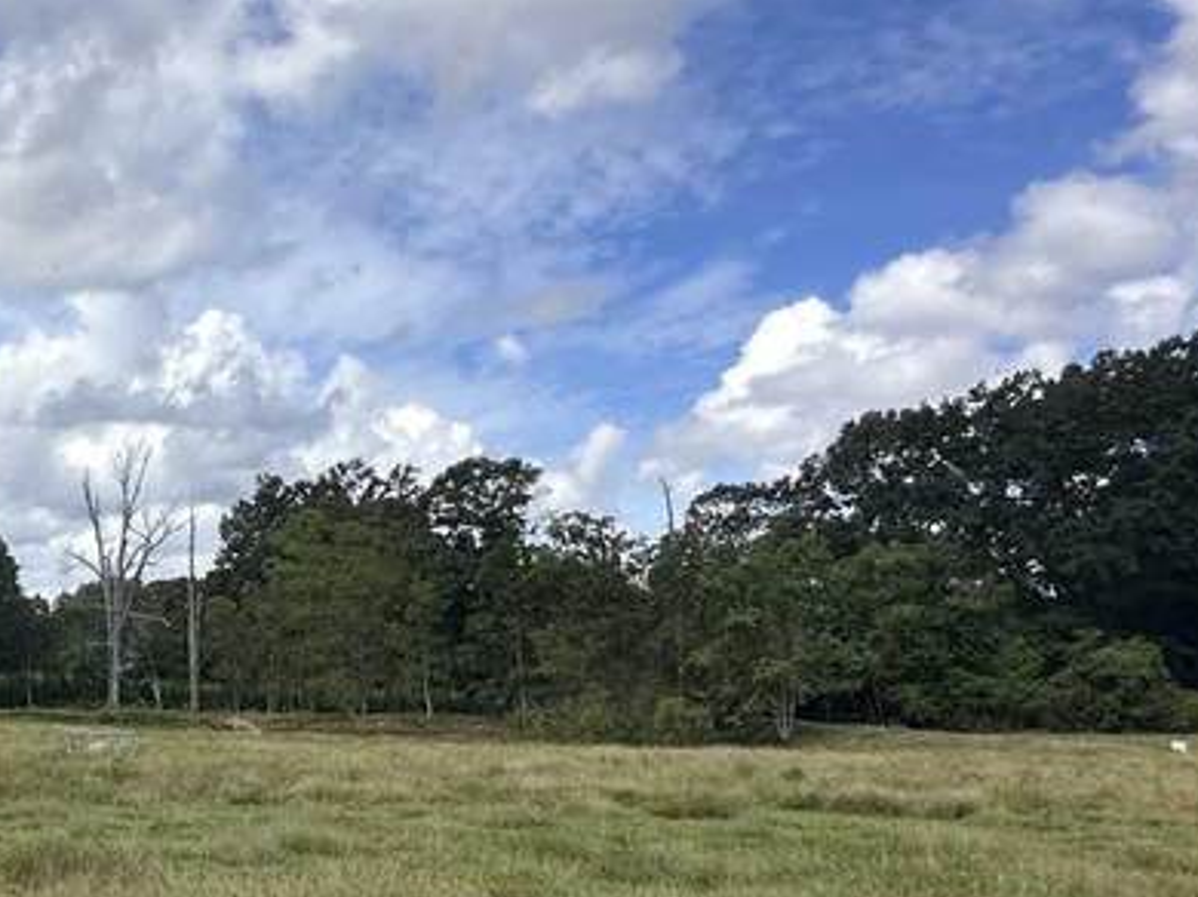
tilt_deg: +3.4
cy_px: 581
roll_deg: -1.4
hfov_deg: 34.4
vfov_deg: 31.3
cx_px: -181
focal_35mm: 46
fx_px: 1591
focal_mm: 2.22
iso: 50
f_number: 2.2
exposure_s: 1/2398
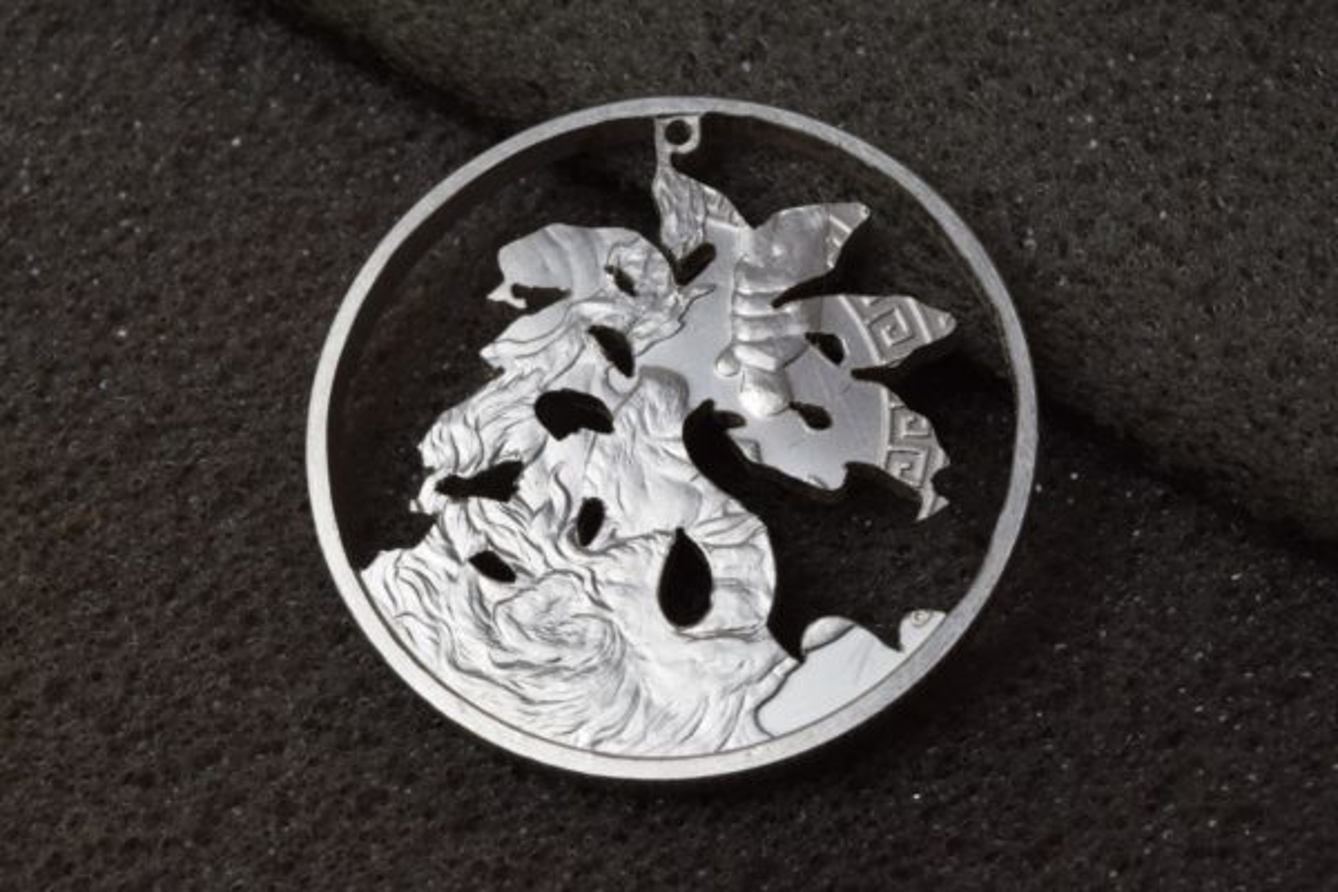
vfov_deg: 16.6
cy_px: 446
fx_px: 3066
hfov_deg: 24.6
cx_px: 669
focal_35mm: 82
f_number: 22
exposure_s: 1/20
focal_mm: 55
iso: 640
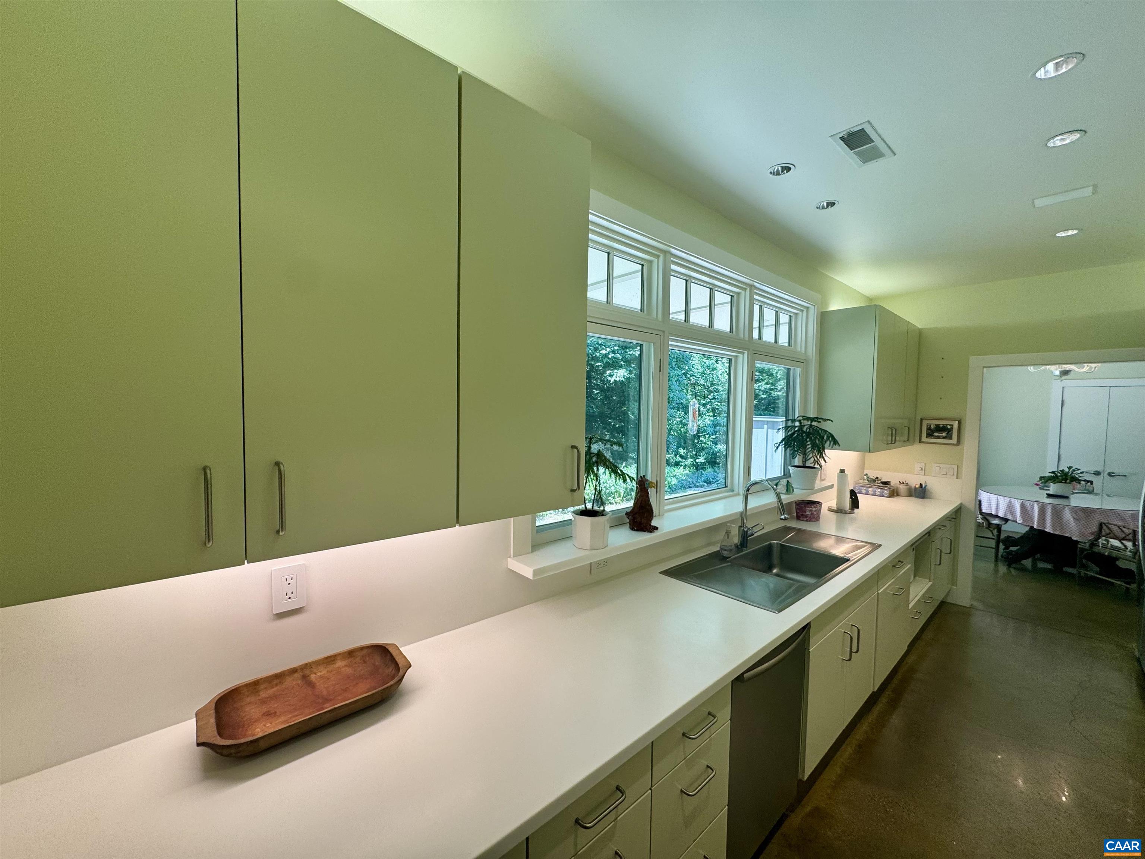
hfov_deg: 102.1
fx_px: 463
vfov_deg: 85.7
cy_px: 430
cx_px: 572
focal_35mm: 14
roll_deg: -0.9
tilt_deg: -3.1
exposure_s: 1/120
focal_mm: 2.22
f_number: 2.2
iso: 64
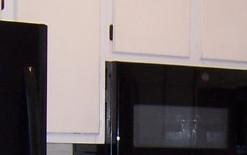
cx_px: 232
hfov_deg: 13.6
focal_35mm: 152
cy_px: 369
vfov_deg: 8.0
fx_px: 1023
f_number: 2.8
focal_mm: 5.5
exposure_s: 1/60
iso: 80
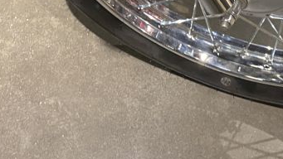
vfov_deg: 12.5
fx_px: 661
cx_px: 219
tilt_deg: -46.4
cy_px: -130
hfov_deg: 23.9
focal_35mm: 88
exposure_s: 1/50
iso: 160
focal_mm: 4.25
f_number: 1.8
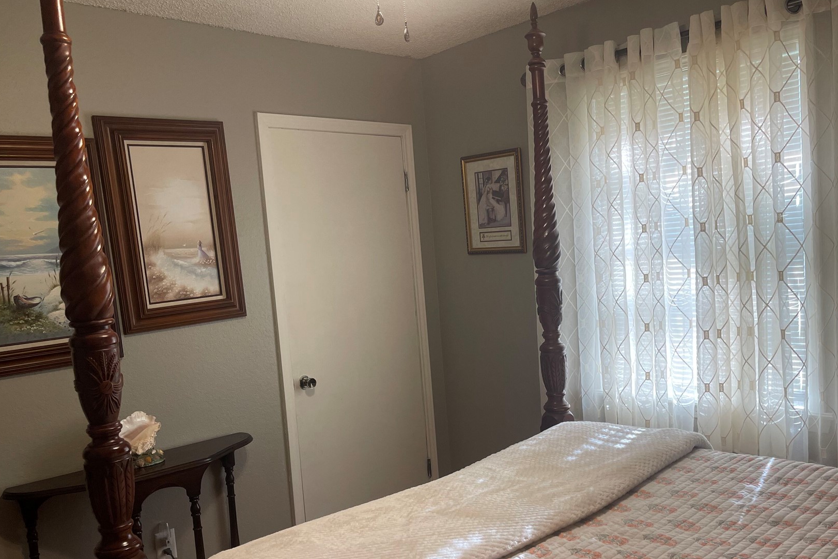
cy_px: 320
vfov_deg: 41.0
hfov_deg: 58.6
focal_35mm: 32
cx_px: 456
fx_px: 745
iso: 100
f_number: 1.6
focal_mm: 5.1
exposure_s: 1/120
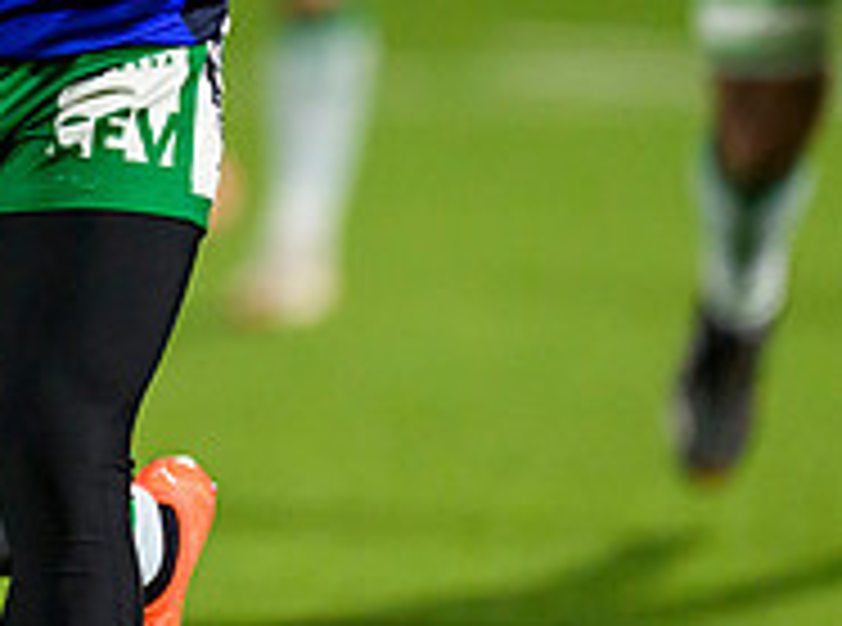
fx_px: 33363
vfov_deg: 1.1
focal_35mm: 1376
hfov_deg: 1.4
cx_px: -266
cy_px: -231
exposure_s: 1/800
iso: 8000
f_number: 3.2
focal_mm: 400
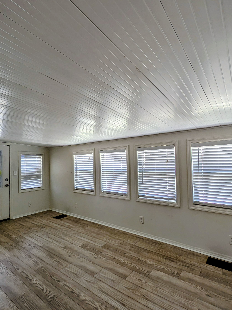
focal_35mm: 18
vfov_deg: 87.7
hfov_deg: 71.6
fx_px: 161
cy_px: 159
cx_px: 121
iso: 56
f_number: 1.95
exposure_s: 1/120
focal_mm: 2.23
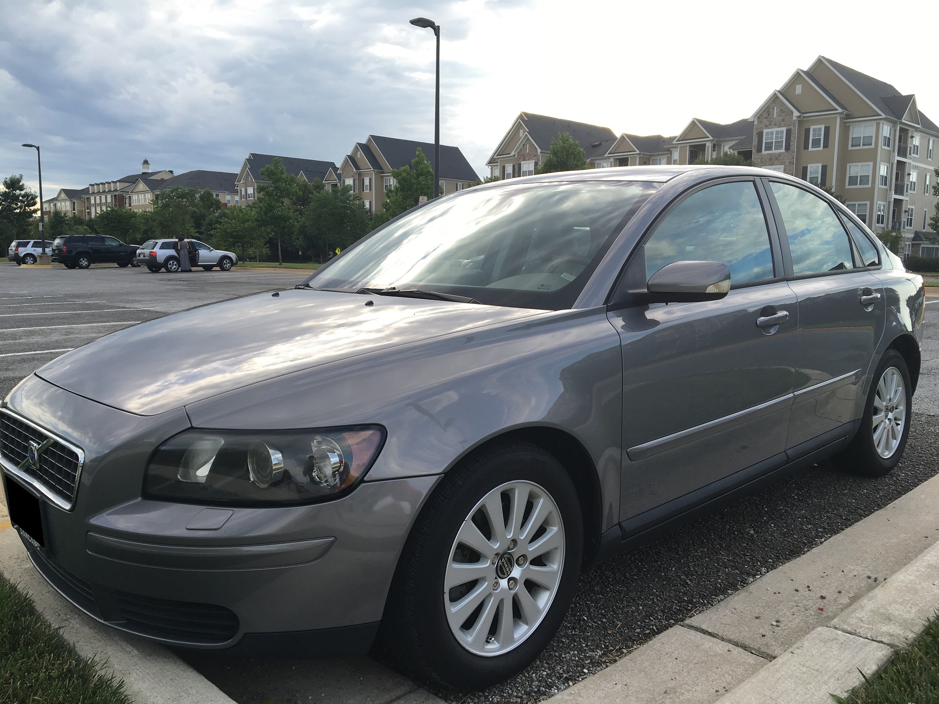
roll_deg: -0.6
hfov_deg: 61.7
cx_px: 470
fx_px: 787
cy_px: 352
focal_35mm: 29
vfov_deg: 48.2
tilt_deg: -5.9
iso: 25
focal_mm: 4.15
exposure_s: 1/308
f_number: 2.2
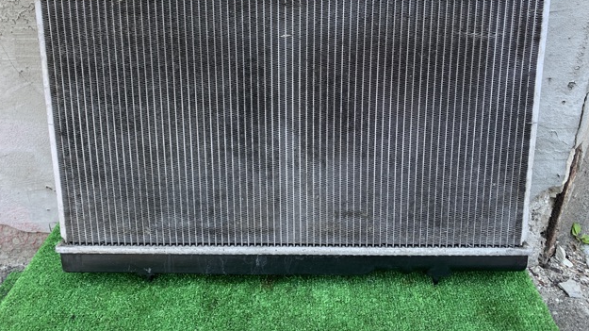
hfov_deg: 66.1
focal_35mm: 29
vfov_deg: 39.8
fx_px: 453
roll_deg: -0.7
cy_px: 121
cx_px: 288
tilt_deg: -26.7
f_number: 1.8
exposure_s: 1/121
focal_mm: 4.25
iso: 40
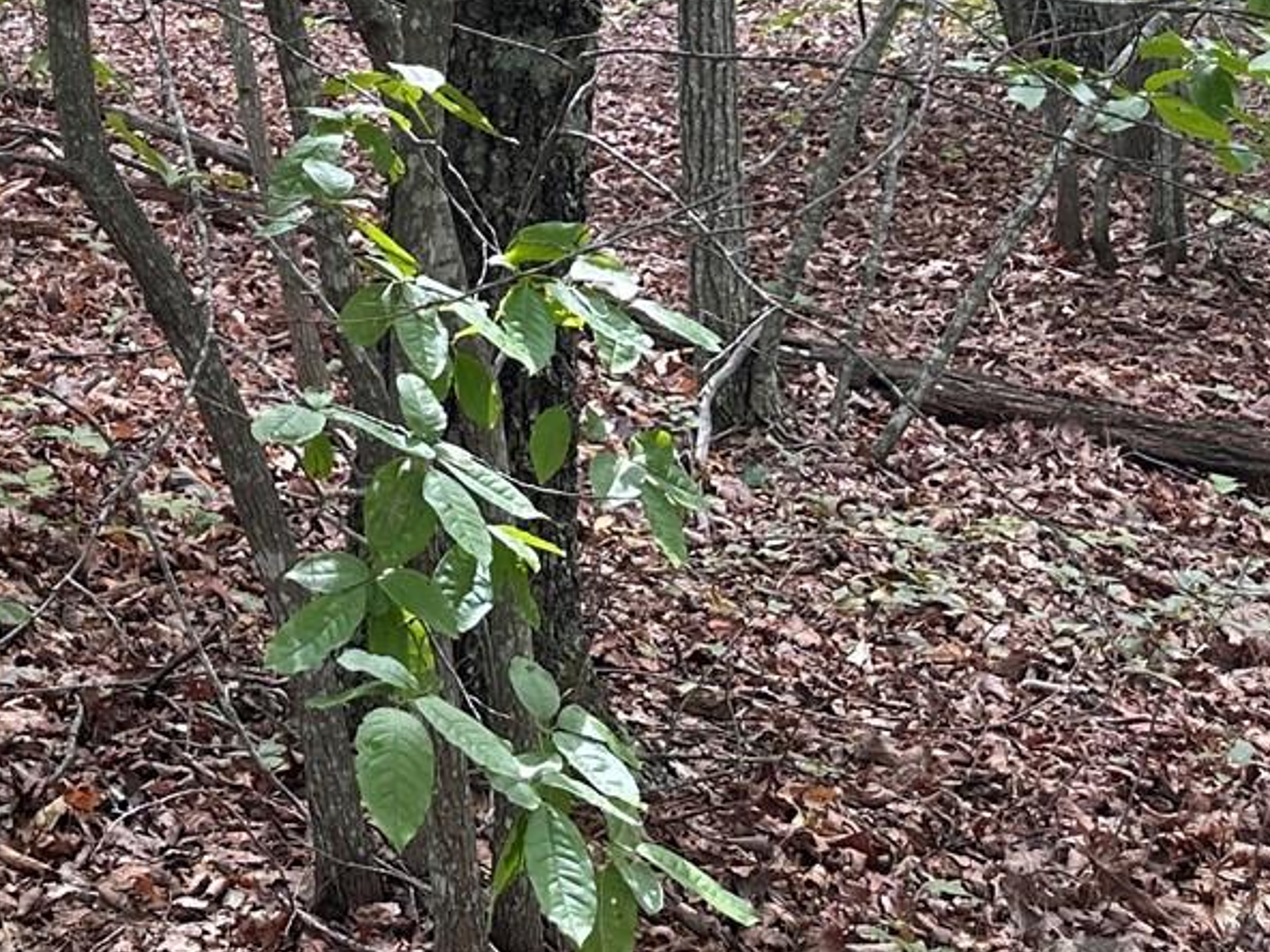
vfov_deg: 16.7
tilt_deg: -1.5
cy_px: -307
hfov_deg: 21.1
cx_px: -433
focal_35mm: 83
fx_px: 3045
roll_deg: +3.1
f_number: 1.78
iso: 64
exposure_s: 1/122
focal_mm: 6.86
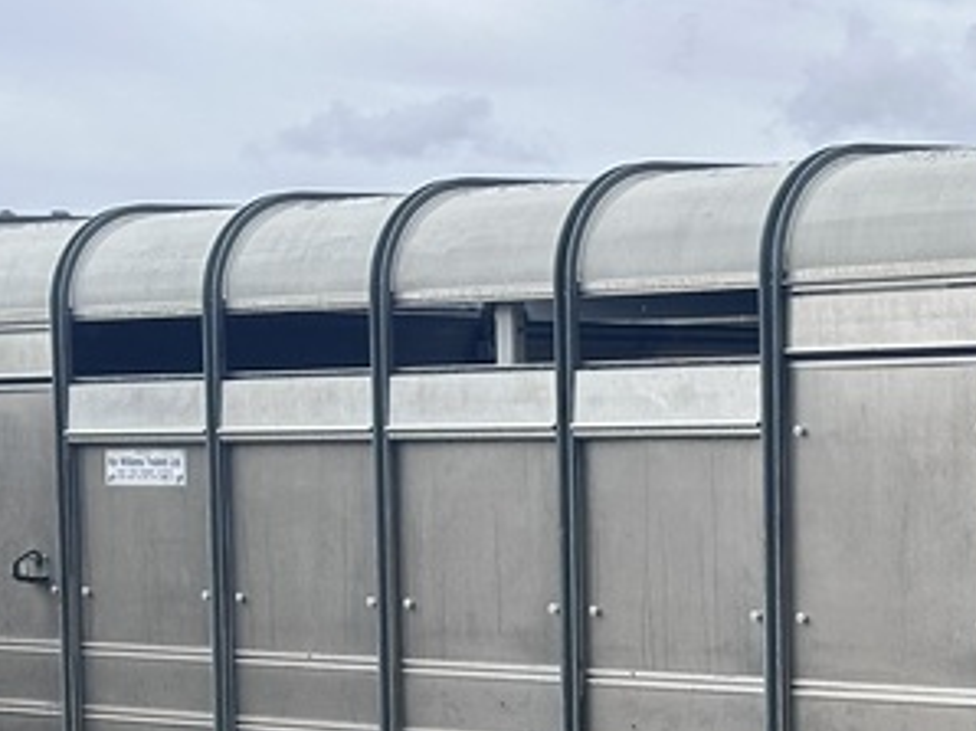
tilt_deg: -2.5
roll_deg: -1.4
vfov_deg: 11.4
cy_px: 656
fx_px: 3634
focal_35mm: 129
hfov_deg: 15.0
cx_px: 1019
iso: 64
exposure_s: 1/1916
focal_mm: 6.86
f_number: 1.78
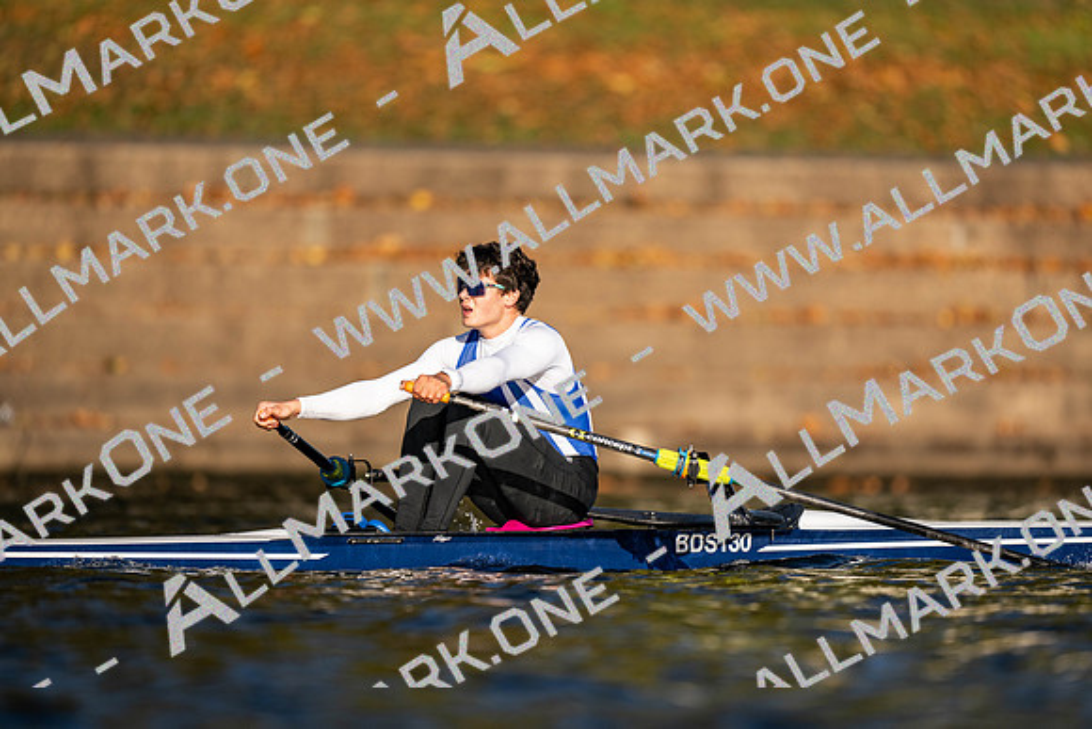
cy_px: 364
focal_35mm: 600
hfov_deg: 3.4
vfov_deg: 2.3
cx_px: 546
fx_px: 18213
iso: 140
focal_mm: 600
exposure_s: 1/2500
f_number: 4
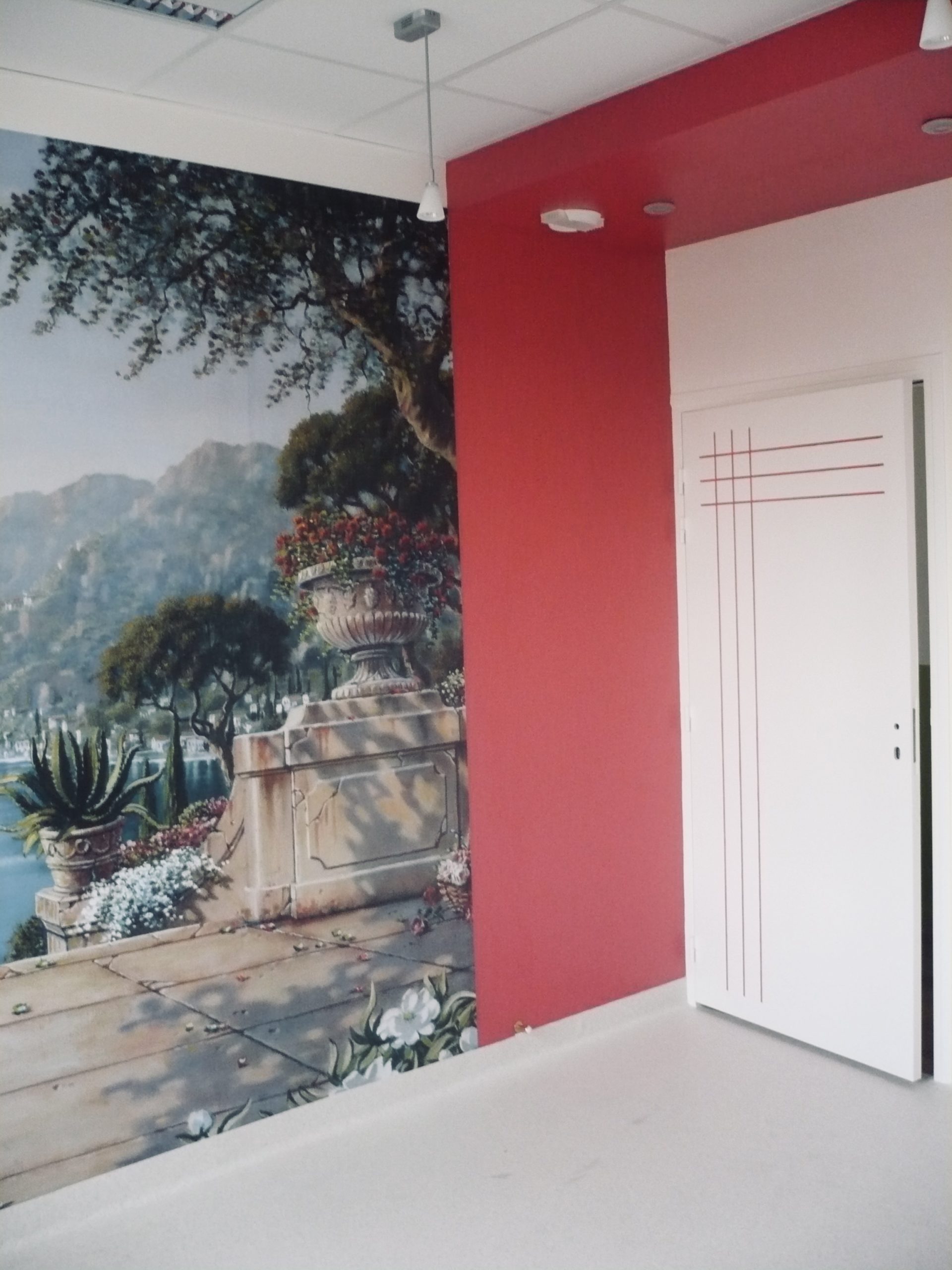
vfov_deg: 52.6
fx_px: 1283
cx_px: 476
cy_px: 635
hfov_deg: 40.7
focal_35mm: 35
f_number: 2.8
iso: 400
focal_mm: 5.8
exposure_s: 1/40
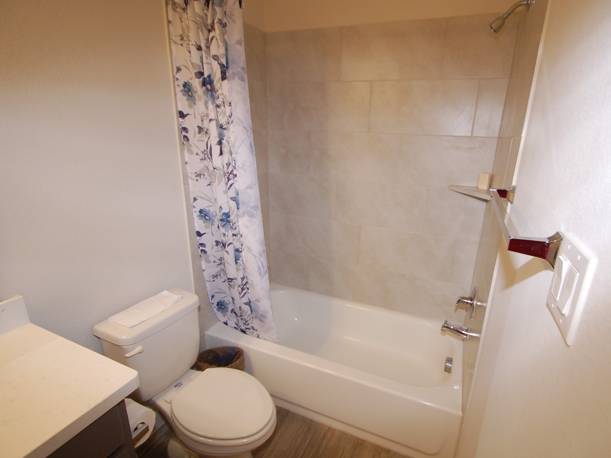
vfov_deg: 74.7
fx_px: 300
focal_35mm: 17
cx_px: 327
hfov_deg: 90.9
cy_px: 224
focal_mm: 10
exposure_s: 1/60
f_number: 4
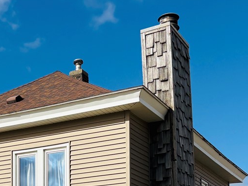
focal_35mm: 82
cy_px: 244
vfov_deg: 16.9
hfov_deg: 23.4
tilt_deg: +3.5
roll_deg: +0.5
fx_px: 587
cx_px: 45
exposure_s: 1/6329
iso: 50
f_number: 1.6
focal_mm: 5.96
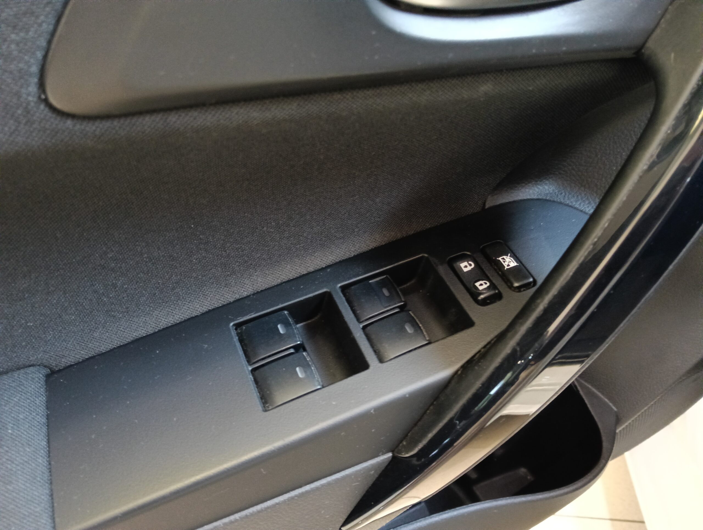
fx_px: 549
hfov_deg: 65.2
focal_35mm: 27
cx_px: 352
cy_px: 265
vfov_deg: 51.5
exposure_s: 1/16.7
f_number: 16
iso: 1600
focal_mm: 3.98
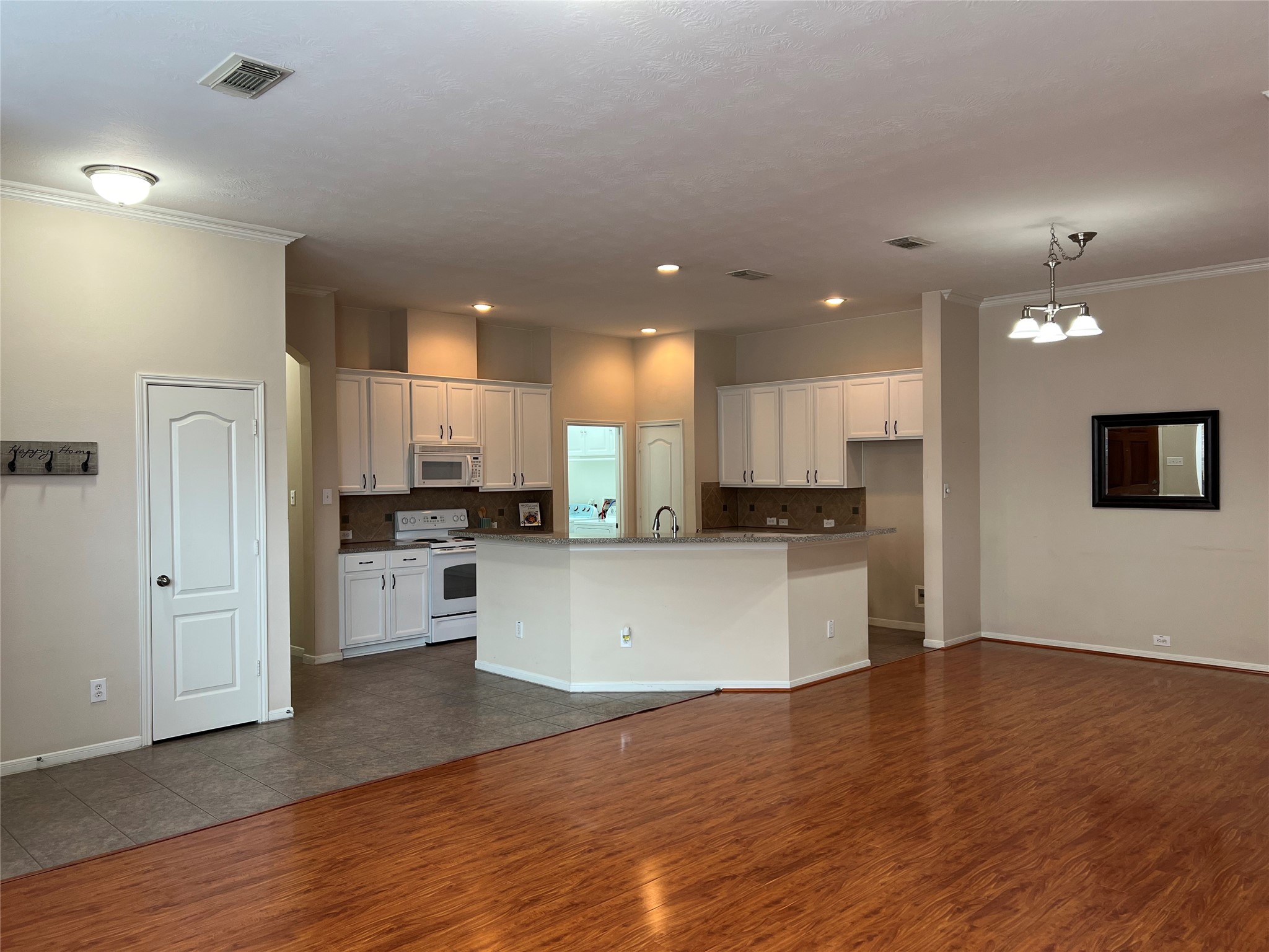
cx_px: 634
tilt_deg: +0.2
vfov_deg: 53.1
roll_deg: +1.0
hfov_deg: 67.3
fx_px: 953
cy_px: 476
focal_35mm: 26
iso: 80
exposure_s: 1/60
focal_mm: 5.7
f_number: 1.5
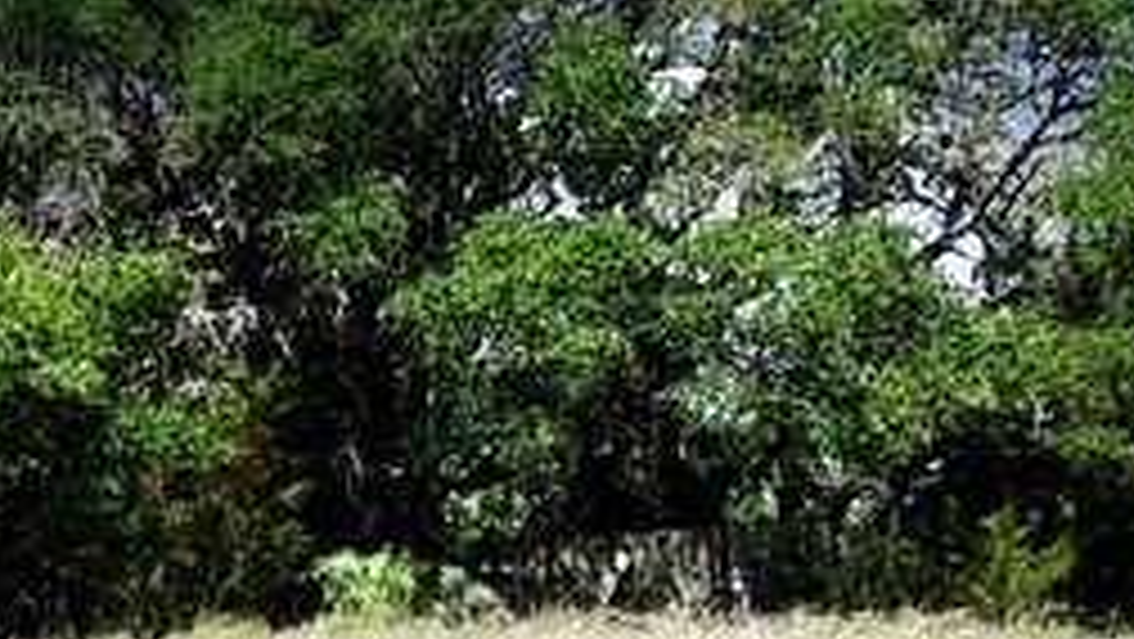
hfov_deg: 13.7
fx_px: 4482
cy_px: 468
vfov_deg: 8.1
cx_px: -459
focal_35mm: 149
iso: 100
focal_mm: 22
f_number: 9
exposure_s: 1/320
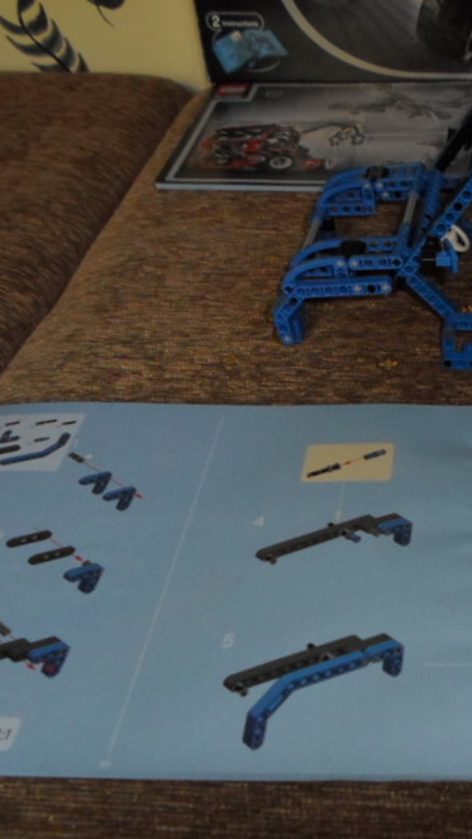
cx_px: 480
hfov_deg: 29.7
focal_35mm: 37
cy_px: 420
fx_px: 823
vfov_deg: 54.0
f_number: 2.5
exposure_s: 1/15
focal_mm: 4.5
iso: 400
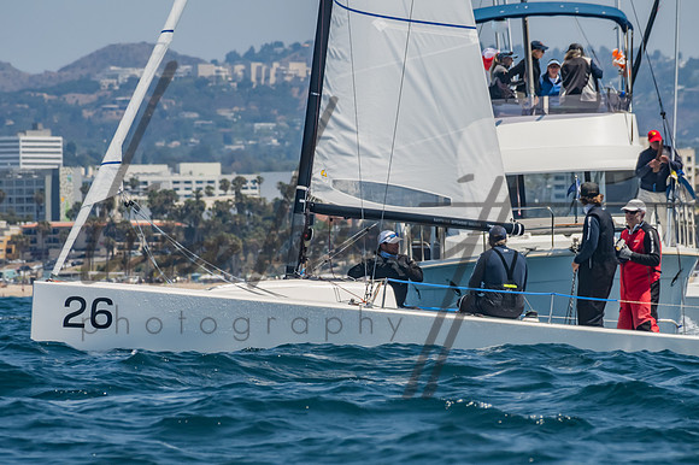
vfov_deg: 3.1
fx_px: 8732
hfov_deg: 4.6
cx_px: 350
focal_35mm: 450
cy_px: 232
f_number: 13
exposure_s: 1/1000
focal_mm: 300
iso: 640
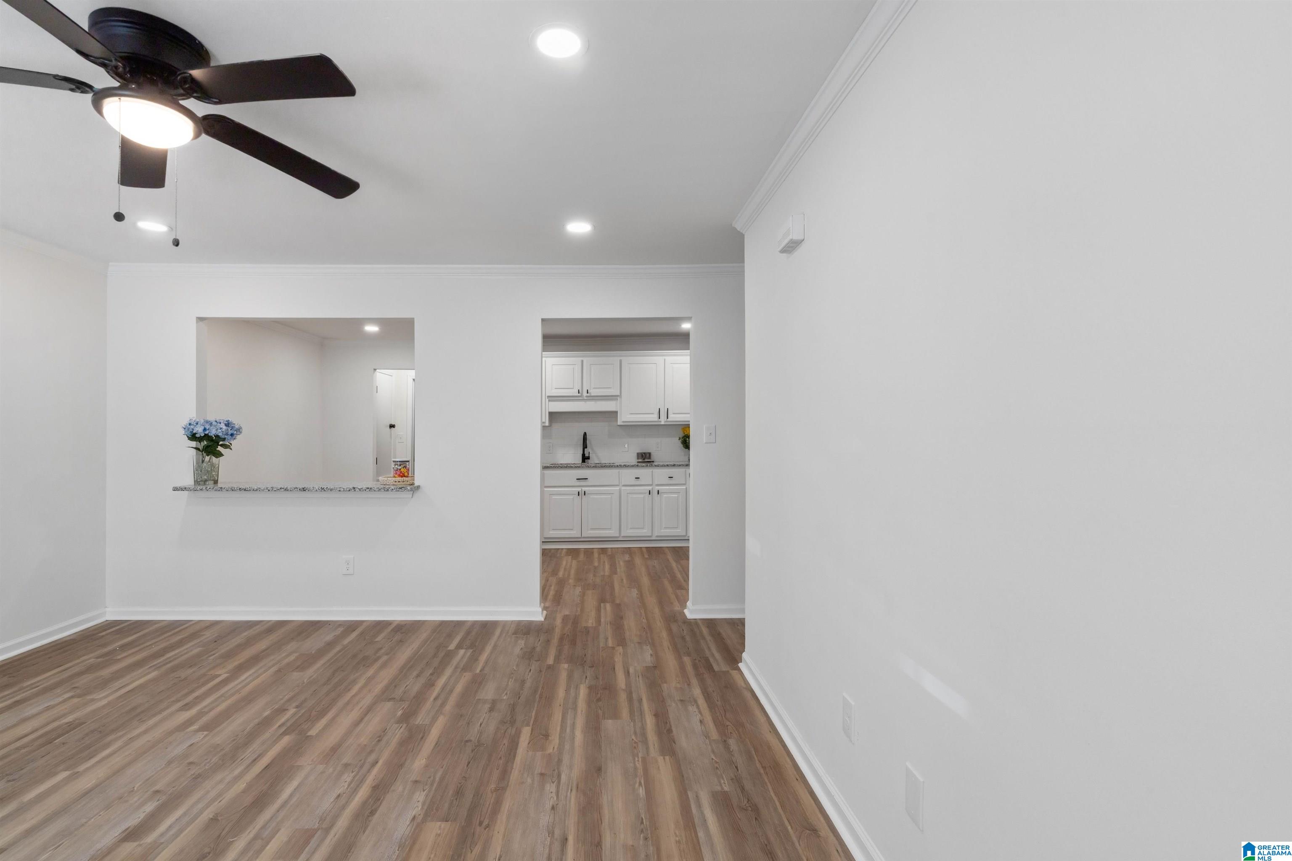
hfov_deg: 96.7
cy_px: 430
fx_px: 574
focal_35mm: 16
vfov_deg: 73.7
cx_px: 646
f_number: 13
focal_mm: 16
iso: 400
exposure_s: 1/8
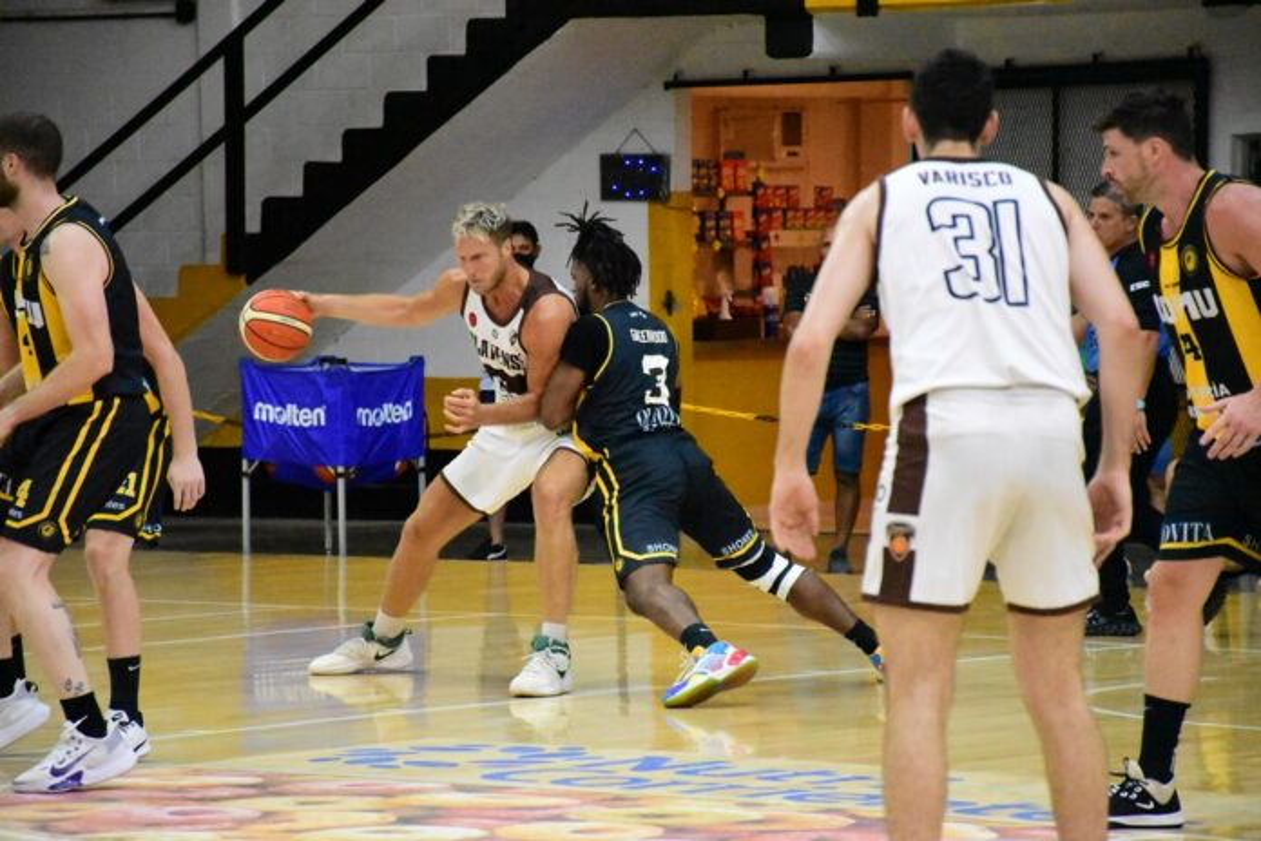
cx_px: 630
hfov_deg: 11.2
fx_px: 6410
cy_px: 420
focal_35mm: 183
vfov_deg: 7.5
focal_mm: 122
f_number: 5.6
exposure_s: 1/1250
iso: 16000
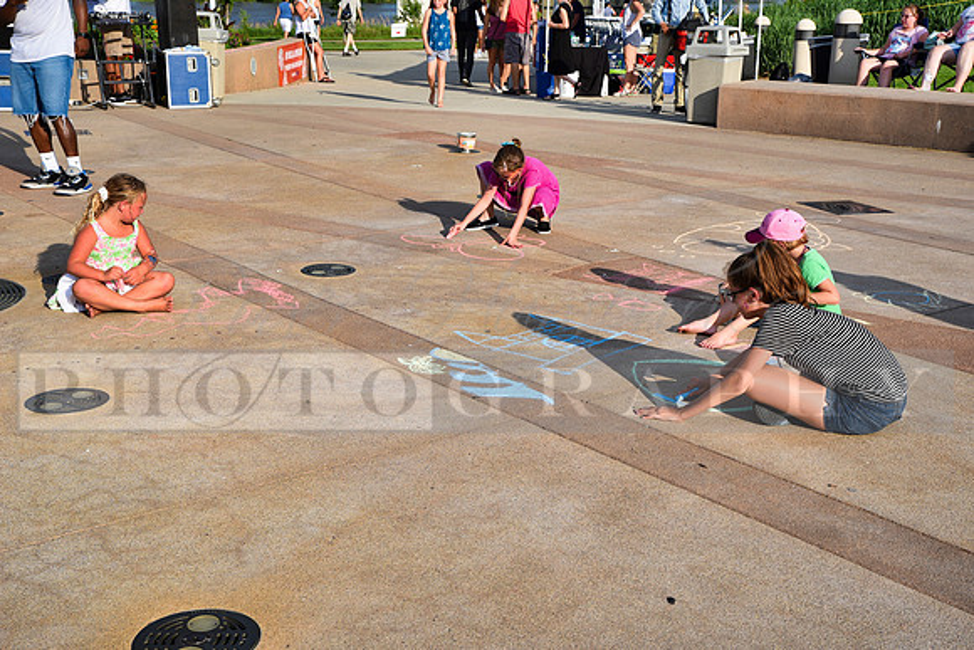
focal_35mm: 48
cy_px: 325
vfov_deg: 28.1
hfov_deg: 41.1
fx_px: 1299
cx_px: 487
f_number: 10
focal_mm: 48
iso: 200
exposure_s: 1/400
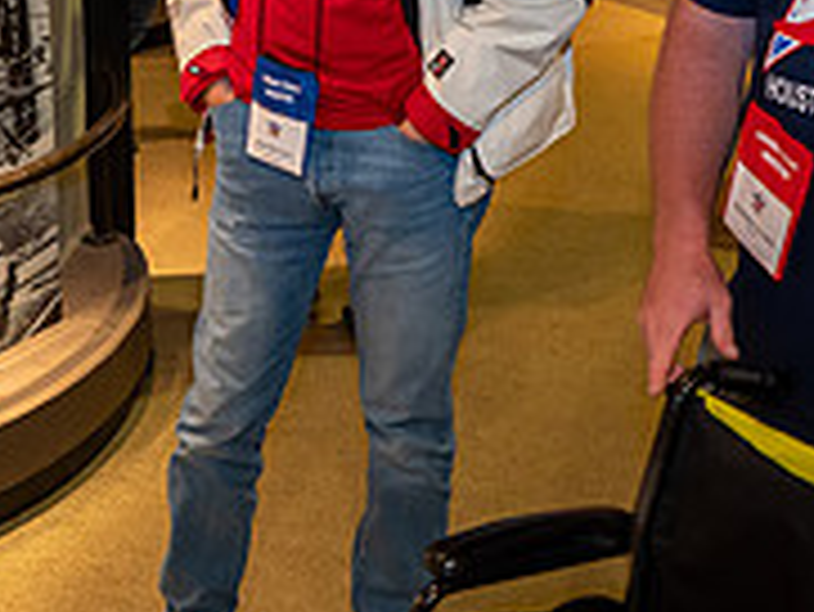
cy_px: 4
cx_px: 238
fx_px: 1741
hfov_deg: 26.1
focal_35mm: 74
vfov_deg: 19.4
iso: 3600
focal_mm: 24
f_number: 5
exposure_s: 1/30
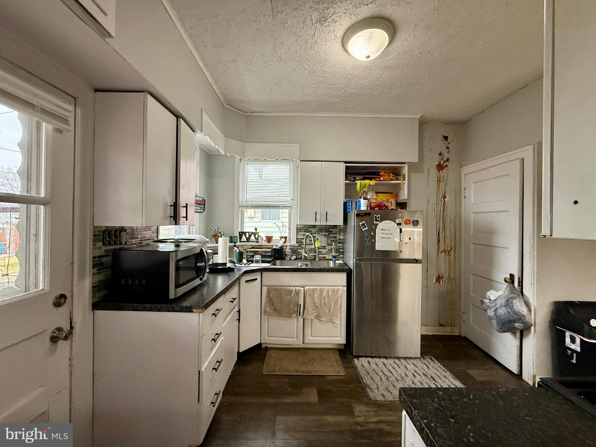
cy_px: 224
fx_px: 241
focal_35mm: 14
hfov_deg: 102.1
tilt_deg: +0.2
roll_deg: -0.9
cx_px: 298
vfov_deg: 85.7
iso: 500
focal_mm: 2.22
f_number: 2.2
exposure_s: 1/60
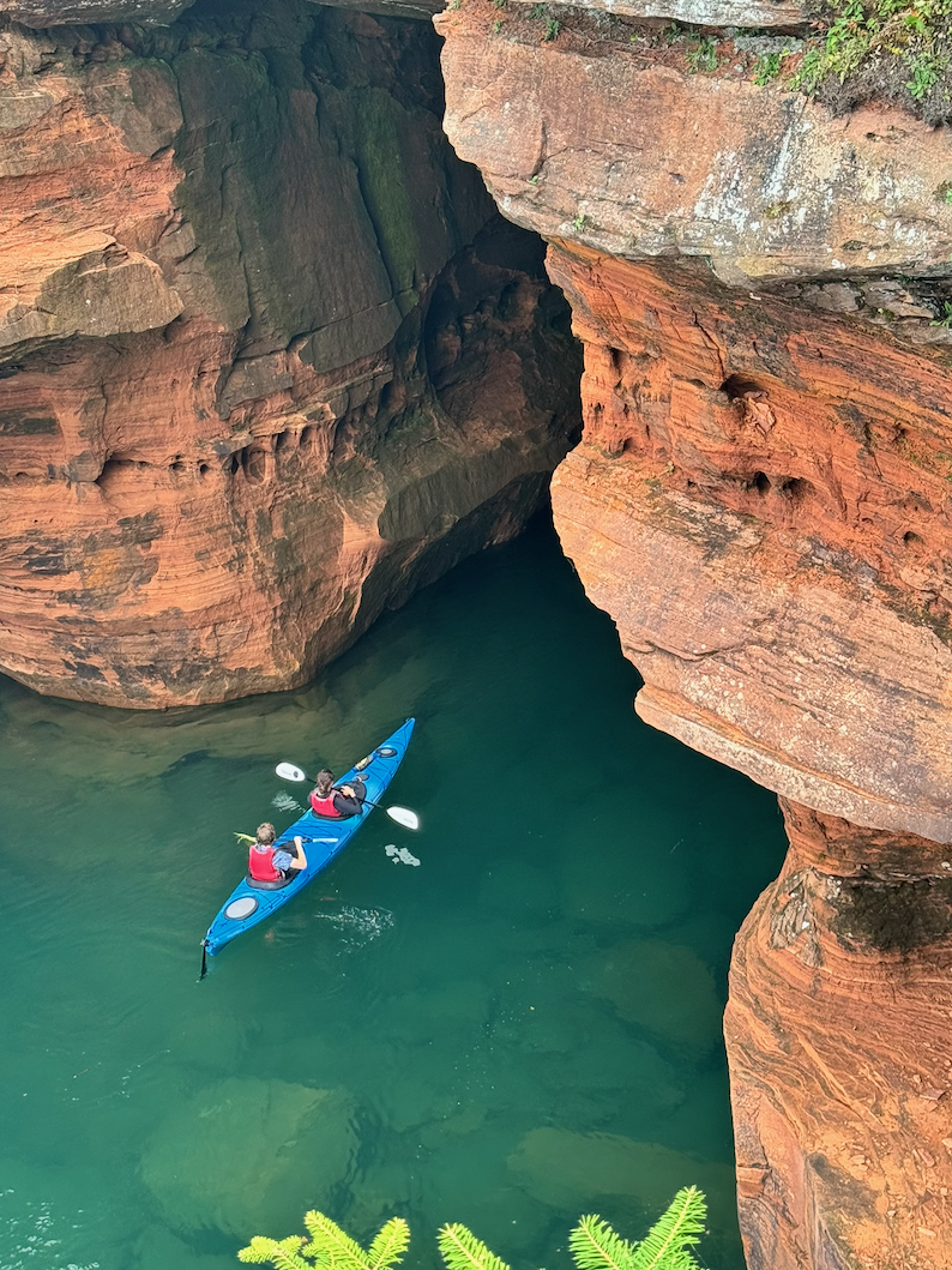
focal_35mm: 58
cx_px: 400
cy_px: 645
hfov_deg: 25.2
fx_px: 2127
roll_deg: -0.1
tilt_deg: -25.4
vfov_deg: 33.2
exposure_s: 1/194
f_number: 1.78
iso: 64
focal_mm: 6.76
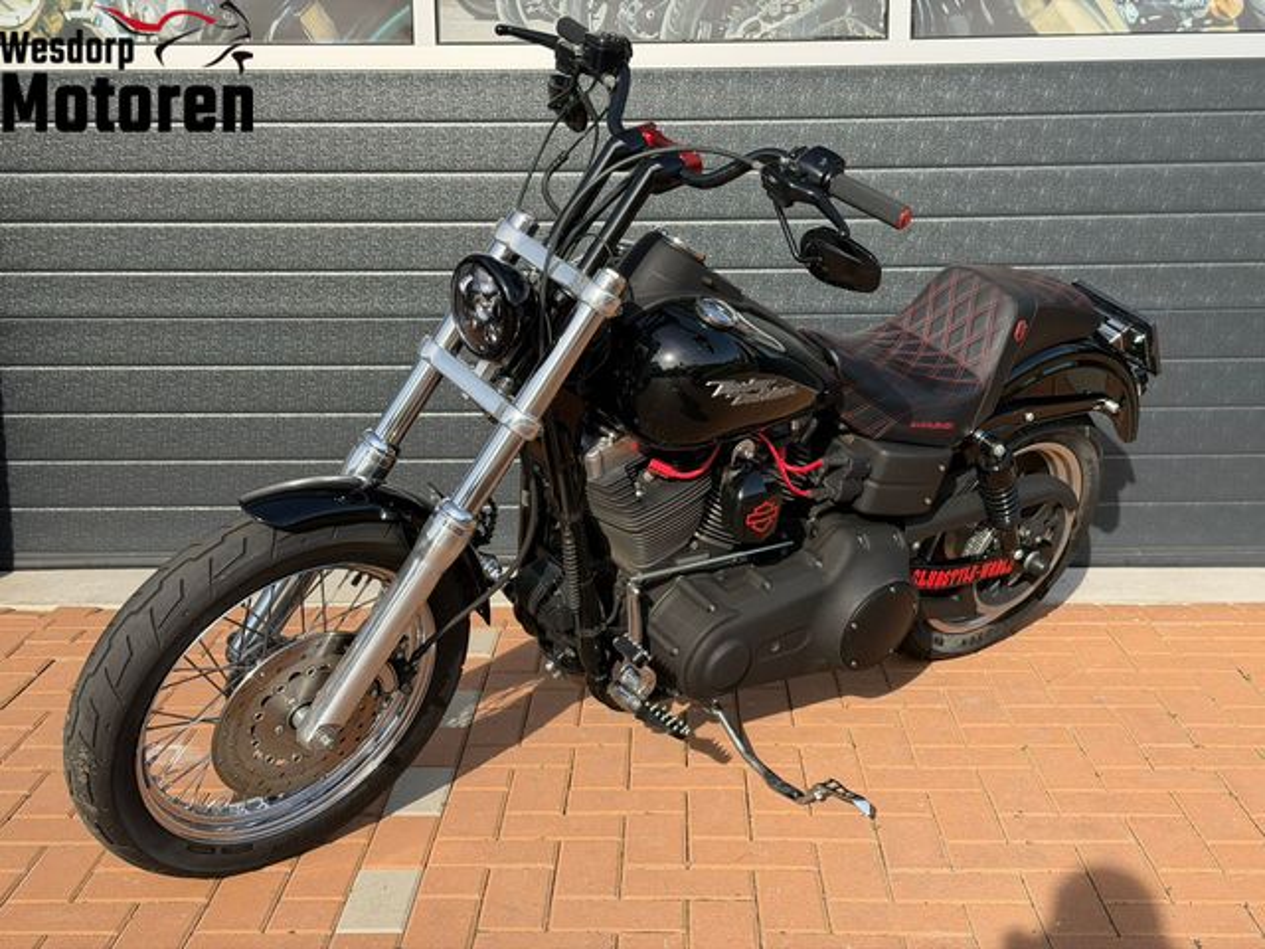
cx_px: 632
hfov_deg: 39.7
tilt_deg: -10.5
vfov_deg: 30.3
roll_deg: +0.8
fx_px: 1754
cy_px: 474
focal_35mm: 48
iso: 64
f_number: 1.78
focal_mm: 6.76
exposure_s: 1/2088
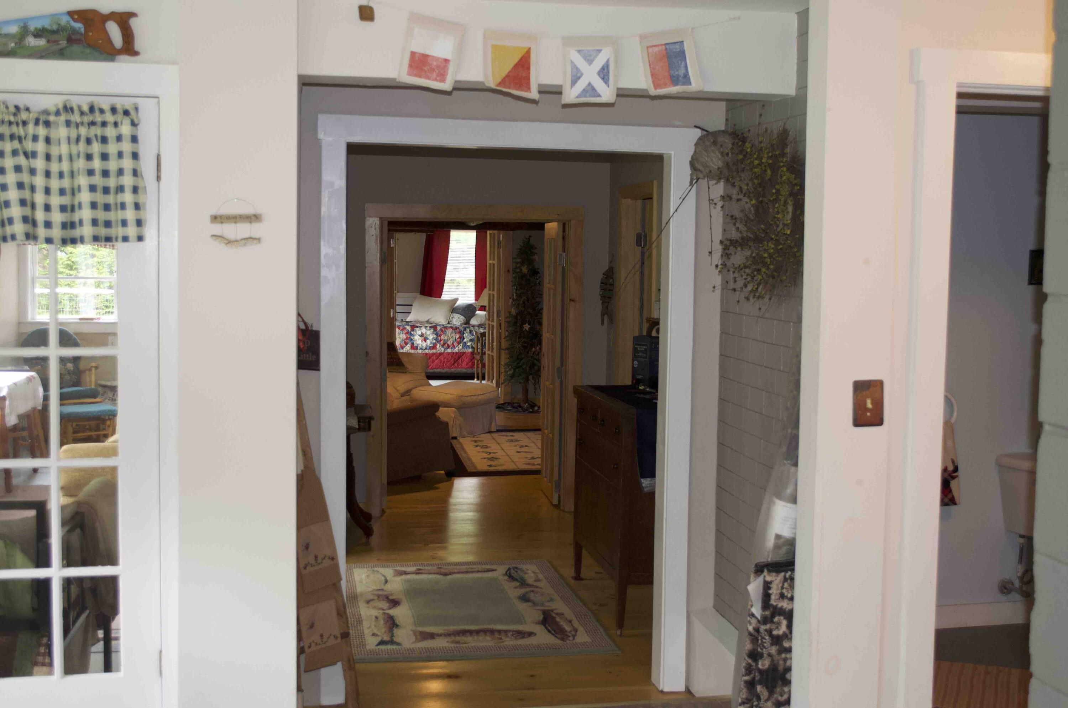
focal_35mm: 42
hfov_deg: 46.5
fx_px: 1243
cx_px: 534
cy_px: 354
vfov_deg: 31.8
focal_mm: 28
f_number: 4.5
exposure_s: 1/60
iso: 1000
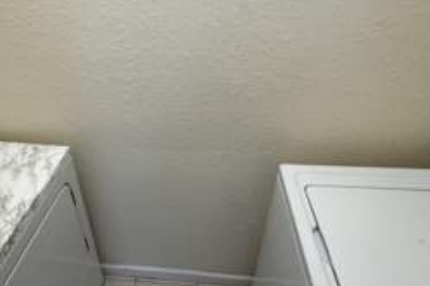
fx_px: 334
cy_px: 159
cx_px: 166
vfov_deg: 46.3
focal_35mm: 28
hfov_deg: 64.7
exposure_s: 1/120
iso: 160
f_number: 2.2
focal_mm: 2.22
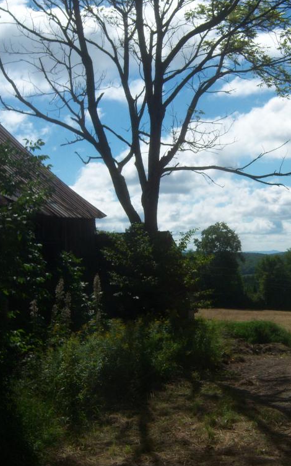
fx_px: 659
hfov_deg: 24.6
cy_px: 231
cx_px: 215
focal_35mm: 52
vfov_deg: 38.9
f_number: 4.8
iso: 80
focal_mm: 7.5
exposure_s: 1/1600
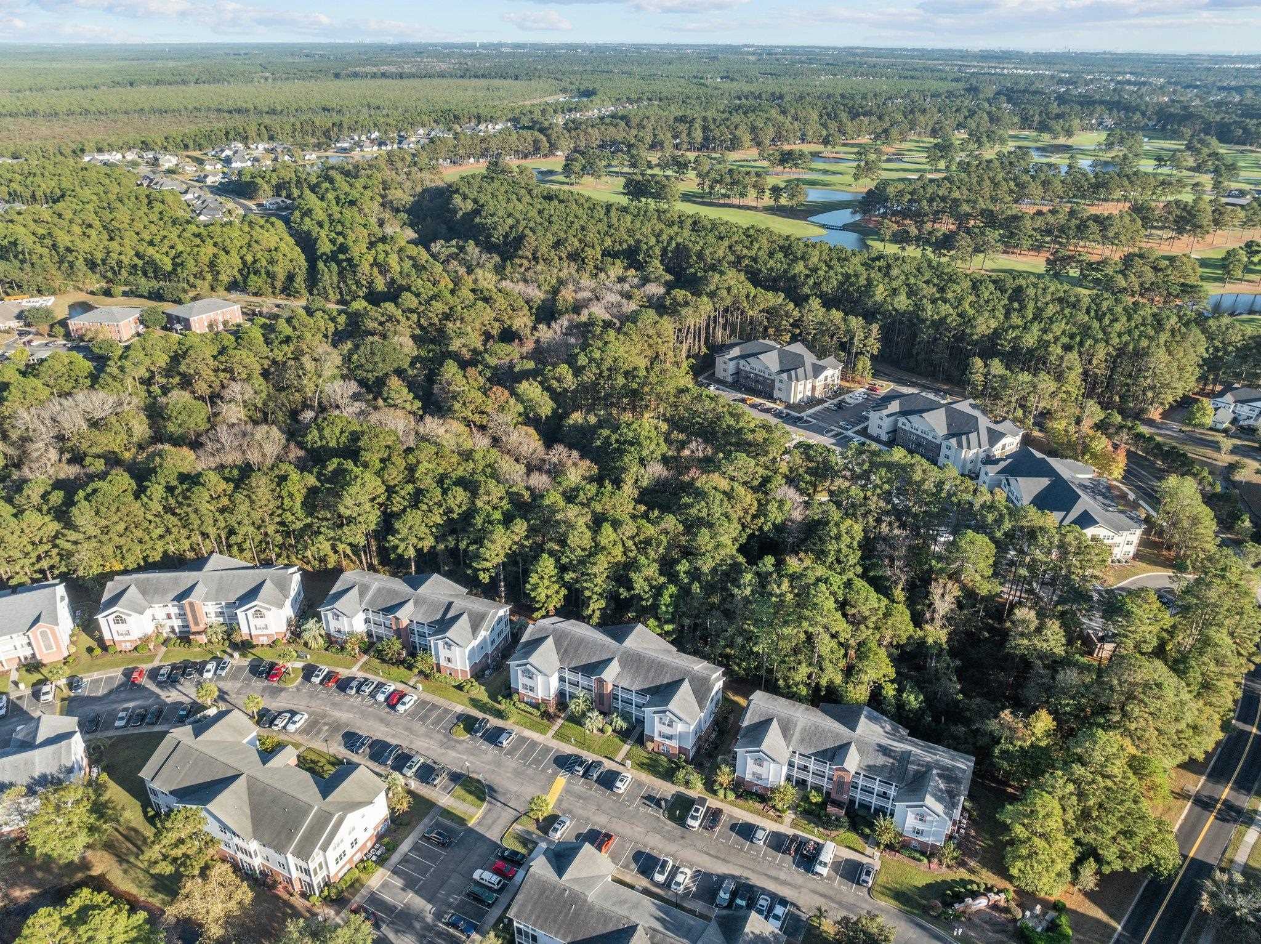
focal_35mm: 24
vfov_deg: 56.8
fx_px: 874
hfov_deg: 71.6
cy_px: 472
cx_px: 630
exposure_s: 1/1000
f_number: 2.8
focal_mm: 12.29
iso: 170
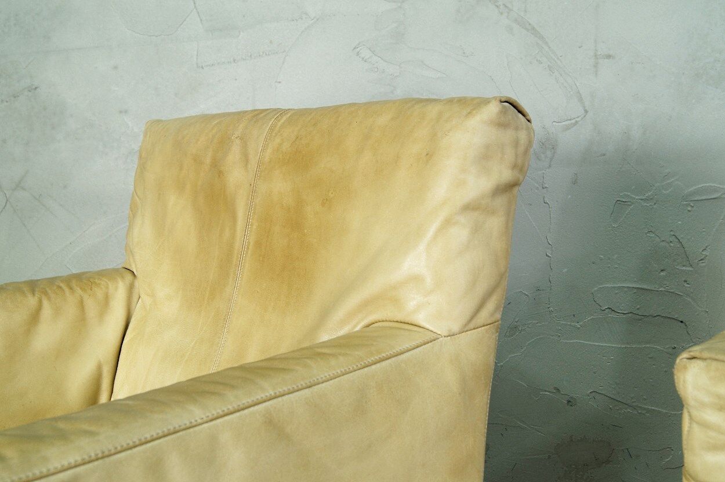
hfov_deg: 49.6
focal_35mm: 39
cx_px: 362
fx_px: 785
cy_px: 241
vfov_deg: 34.2
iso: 400
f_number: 8
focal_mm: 26
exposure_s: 1/20
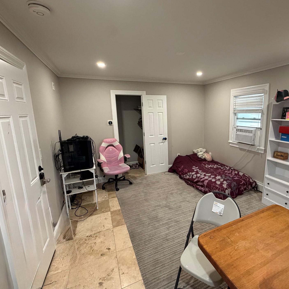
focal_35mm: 18
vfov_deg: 80.7
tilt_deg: -10.1
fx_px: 170
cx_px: 181
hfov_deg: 79.2
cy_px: 141
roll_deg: +0.7
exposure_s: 1/60
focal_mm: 2.22
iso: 500
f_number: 2.2
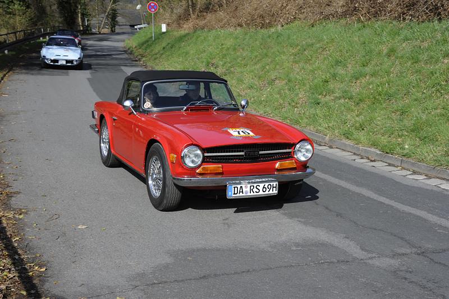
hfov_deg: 38.2
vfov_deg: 25.9
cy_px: 150
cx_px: 224
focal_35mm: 52
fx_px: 648
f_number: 11
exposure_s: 1/320
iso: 320
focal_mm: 52
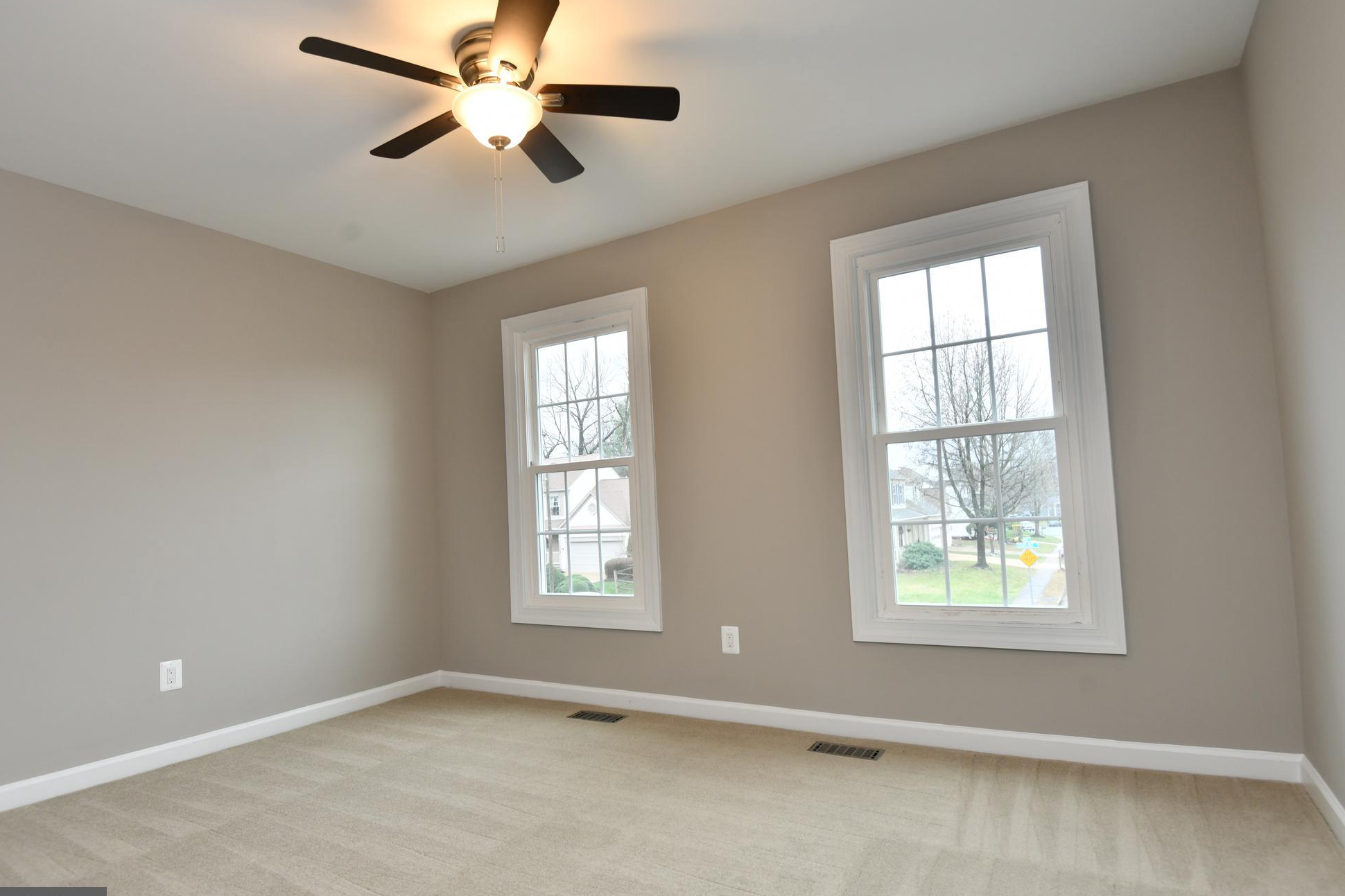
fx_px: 710
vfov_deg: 64.5
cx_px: 663
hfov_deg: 86.9
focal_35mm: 19
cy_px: 465
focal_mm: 18
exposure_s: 1/60
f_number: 5.6
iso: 400
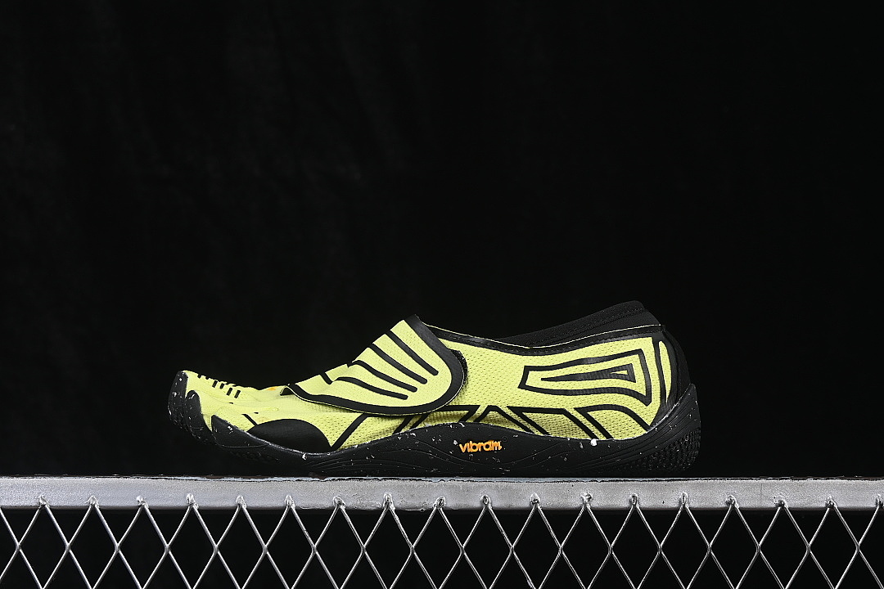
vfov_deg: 18.2
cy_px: 294
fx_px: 1842
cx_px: 442
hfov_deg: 27.0
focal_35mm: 75
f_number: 8
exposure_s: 1/80
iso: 160
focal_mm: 50
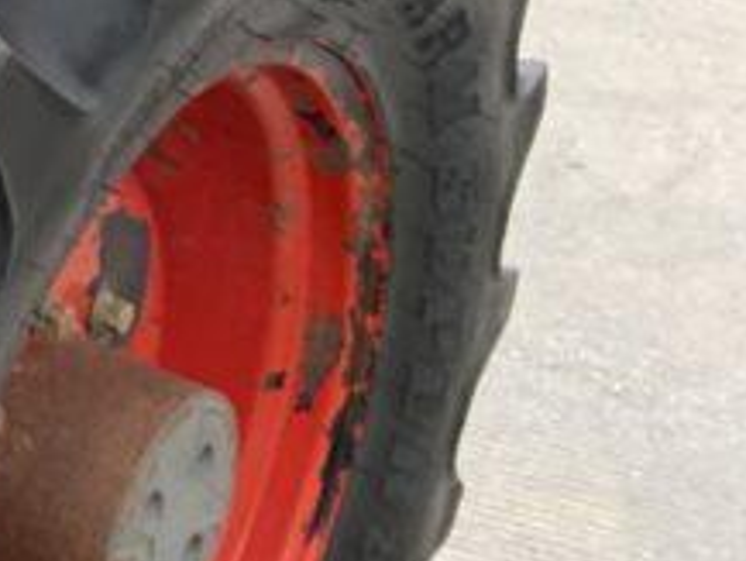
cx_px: -980
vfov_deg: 10.5
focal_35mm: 137
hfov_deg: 11.9
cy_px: -237
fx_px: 2954
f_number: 1.8
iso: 16
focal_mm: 3
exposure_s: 1/122
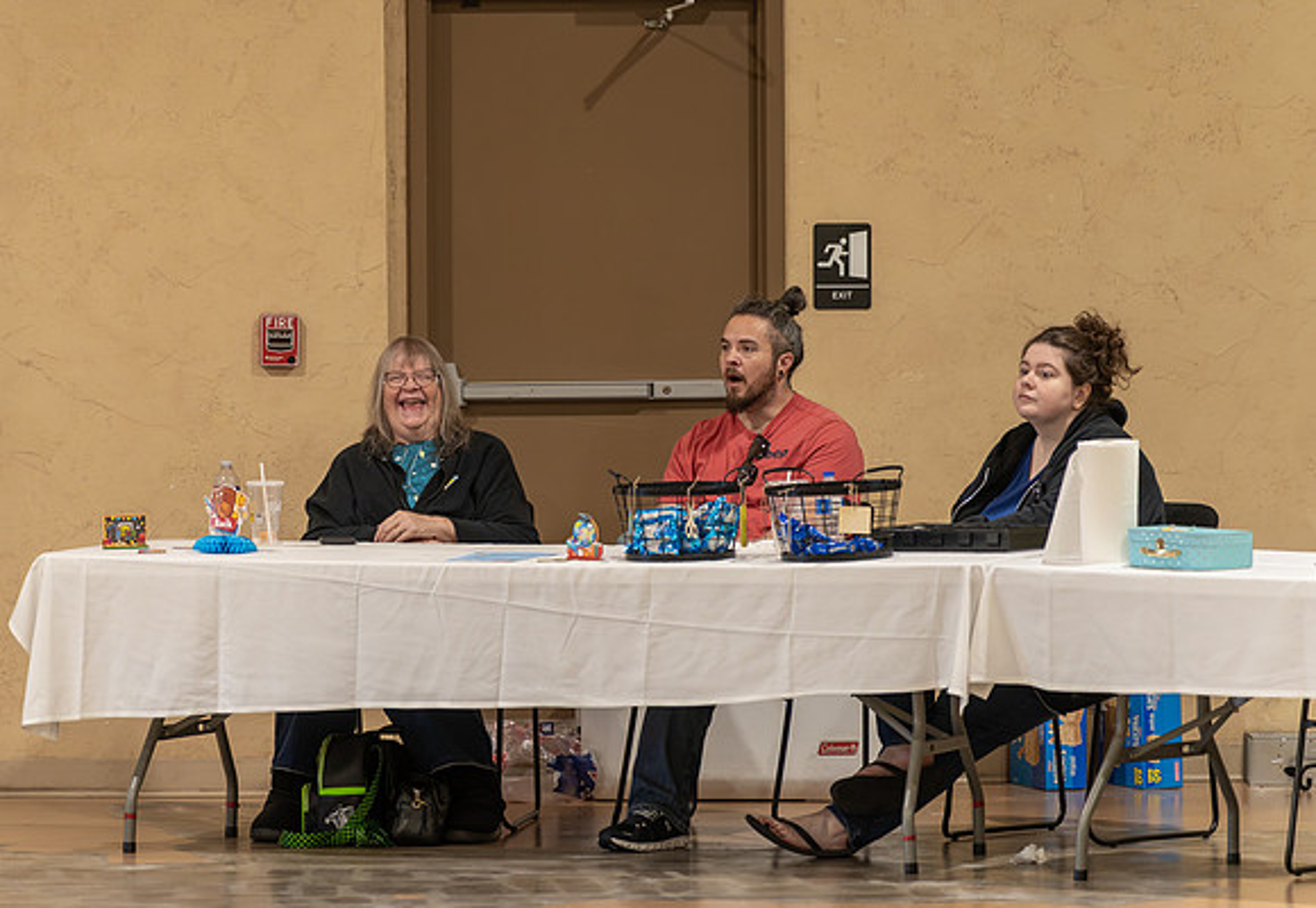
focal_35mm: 216
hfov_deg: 9.4
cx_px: 443
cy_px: 328
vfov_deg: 6.5
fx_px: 7990
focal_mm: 150
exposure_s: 1/500
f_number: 2.8
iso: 3200
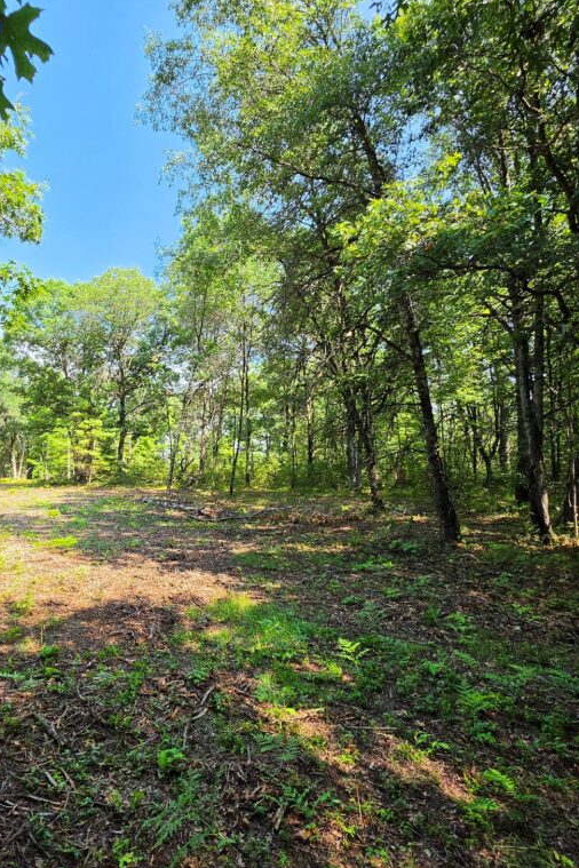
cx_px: 178
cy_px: 440
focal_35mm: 19
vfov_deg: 86.9
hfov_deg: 62.4
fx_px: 458
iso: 32
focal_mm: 2.2
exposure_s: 1/654
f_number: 1.9
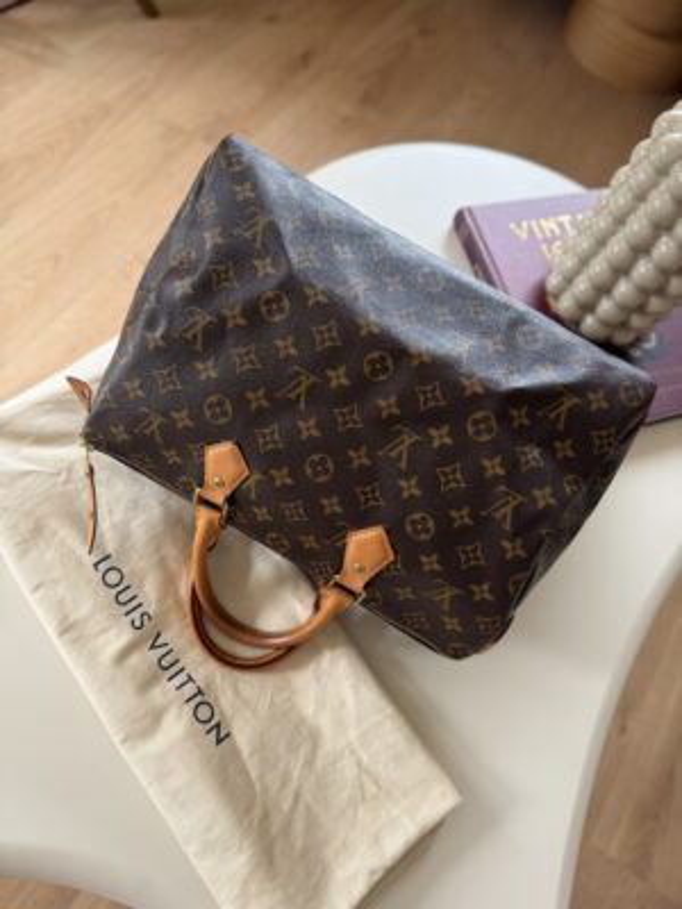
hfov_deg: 56.8
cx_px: 341
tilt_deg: -64.2
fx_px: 630
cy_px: 454
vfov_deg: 71.6
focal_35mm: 24
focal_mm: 6.76
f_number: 1.78
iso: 125
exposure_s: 1/121
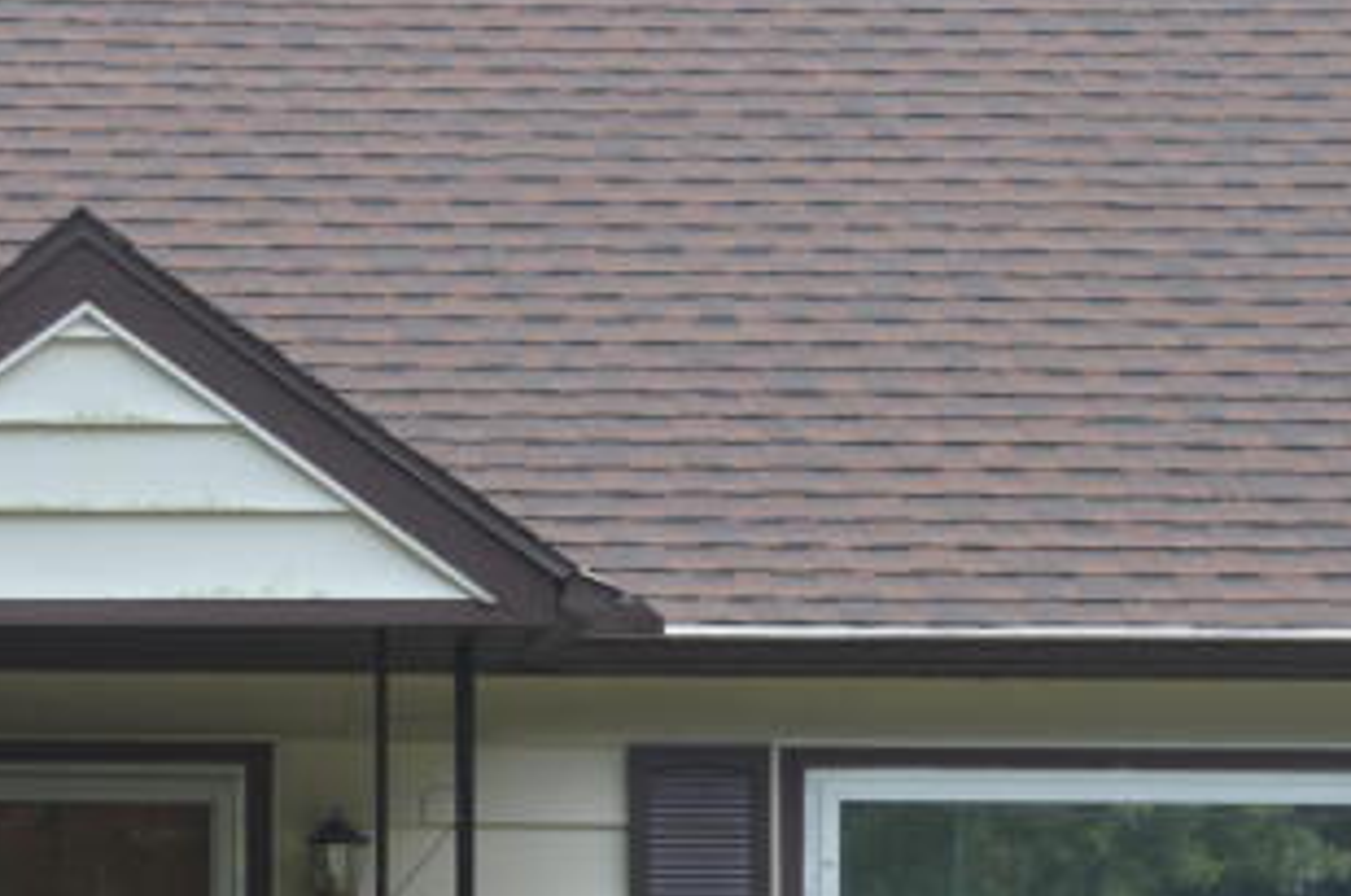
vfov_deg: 8.6
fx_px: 5883
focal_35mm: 157
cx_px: 251
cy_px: 1145
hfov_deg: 13.0
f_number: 5.6
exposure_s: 1/125
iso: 110
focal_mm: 28
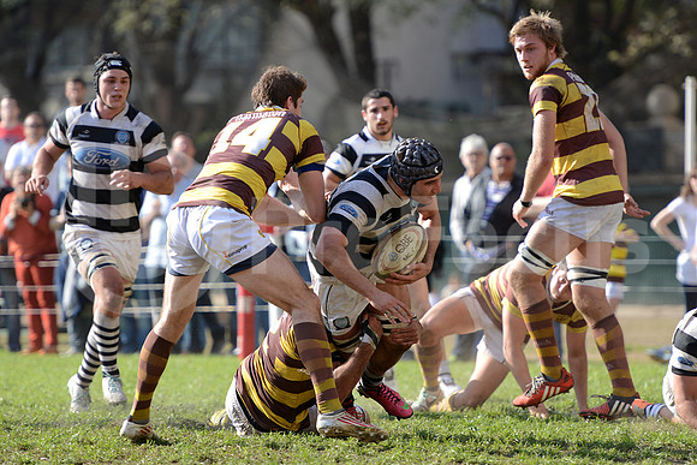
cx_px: 348
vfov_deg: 5.7
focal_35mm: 240
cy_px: 232
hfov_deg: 8.6
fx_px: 4648
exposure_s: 1/800
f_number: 4
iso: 320
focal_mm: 240
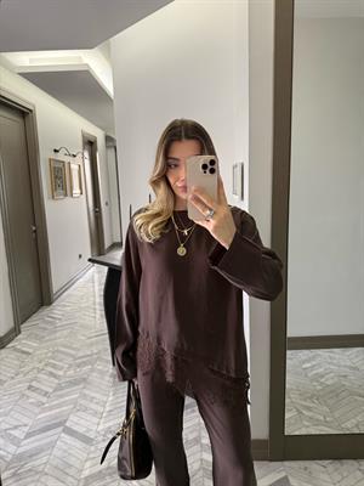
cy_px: 243
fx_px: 336
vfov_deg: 71.6
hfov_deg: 56.8
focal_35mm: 24
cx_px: 182
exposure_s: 1/60
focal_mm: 6.76
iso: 320
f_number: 1.78
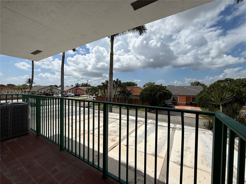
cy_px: 92
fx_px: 99
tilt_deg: -1.7
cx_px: 123
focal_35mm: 14
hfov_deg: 102.1
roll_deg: +0.1
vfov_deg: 85.7
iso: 50
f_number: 2.2
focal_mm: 2.22
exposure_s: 1/6173
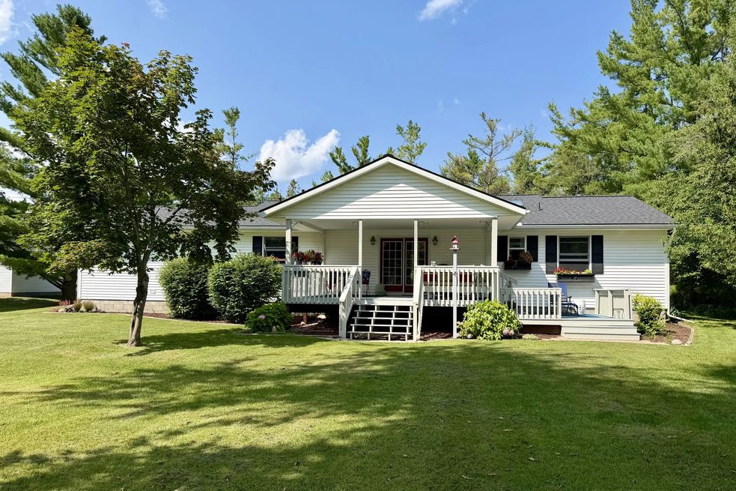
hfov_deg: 69.4
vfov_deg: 49.5
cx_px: 377
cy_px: 263
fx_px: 531
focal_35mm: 26
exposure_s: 1/3425
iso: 80
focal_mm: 6.76
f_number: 1.78
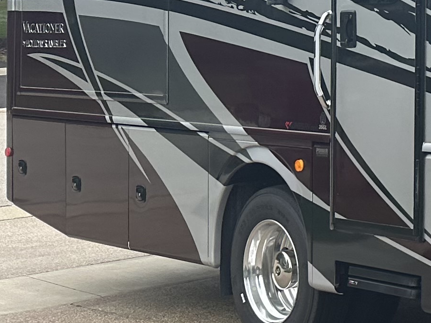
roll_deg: -2.2
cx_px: 943
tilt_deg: -0.1
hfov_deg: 14.3
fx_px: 1332
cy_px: -6
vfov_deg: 13.6
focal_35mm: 107
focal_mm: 6.86
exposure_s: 1/2110
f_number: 1.78
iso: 80
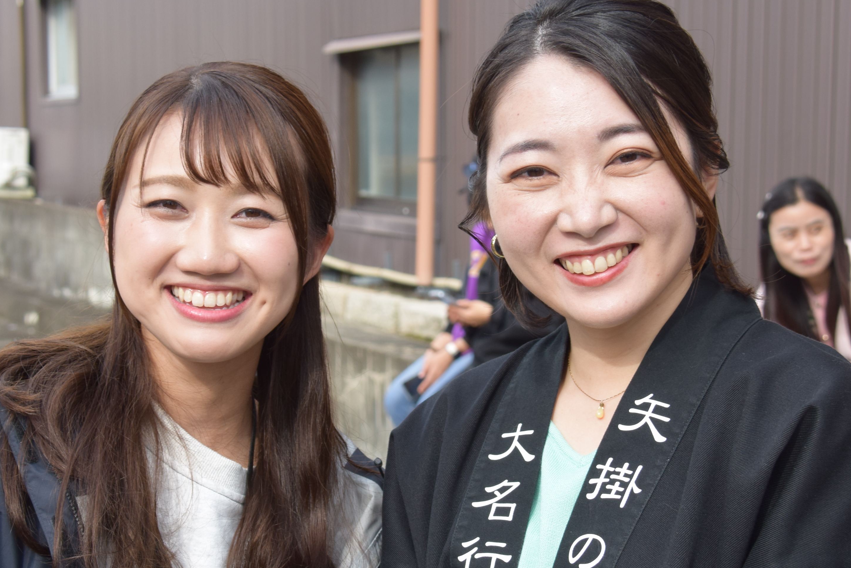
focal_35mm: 103
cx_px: 351
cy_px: 318
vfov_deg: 13.3
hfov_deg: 19.8
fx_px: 2435
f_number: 8
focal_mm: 44
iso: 320
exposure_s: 1/250
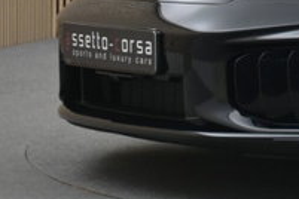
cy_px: -139
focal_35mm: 210
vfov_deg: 6.4
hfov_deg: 9.0
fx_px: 1746
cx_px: 678
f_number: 4.5
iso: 400
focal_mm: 27.5
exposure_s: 1/40
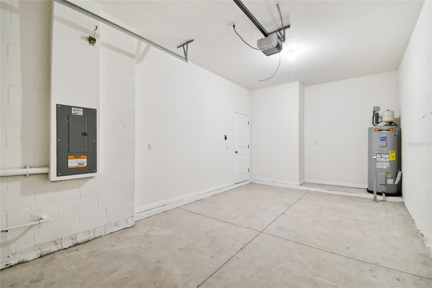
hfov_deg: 100.4
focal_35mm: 15
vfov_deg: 77.3
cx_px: 216
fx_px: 180
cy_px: 144
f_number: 7.1
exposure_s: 1.6
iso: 100
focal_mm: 10
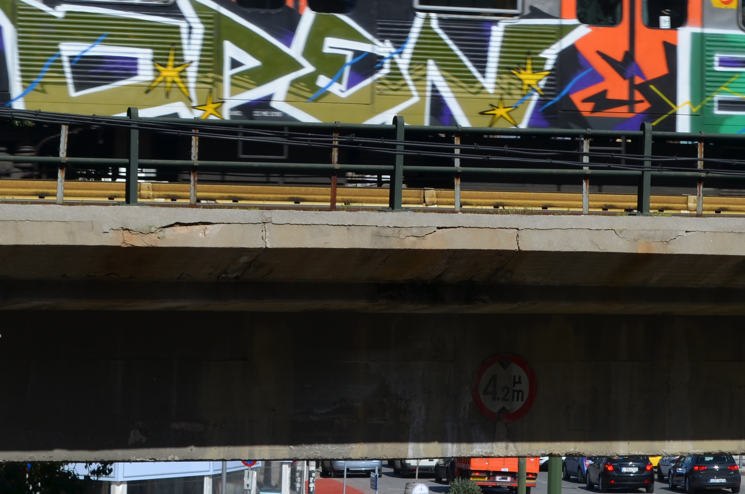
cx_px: 724
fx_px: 3366
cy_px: 61
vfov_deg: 8.4
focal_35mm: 163
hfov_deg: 12.5
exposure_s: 1/400
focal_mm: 48
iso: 100
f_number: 10
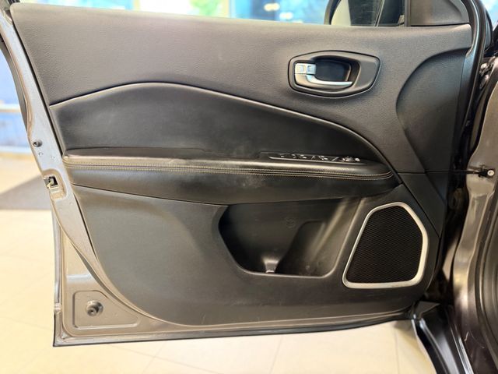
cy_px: 187
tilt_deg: -18.2
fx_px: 345
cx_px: 249
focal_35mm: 24
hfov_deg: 71.6
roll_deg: +0.9
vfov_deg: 56.8
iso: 500
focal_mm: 6.76
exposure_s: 1/60
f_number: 1.78
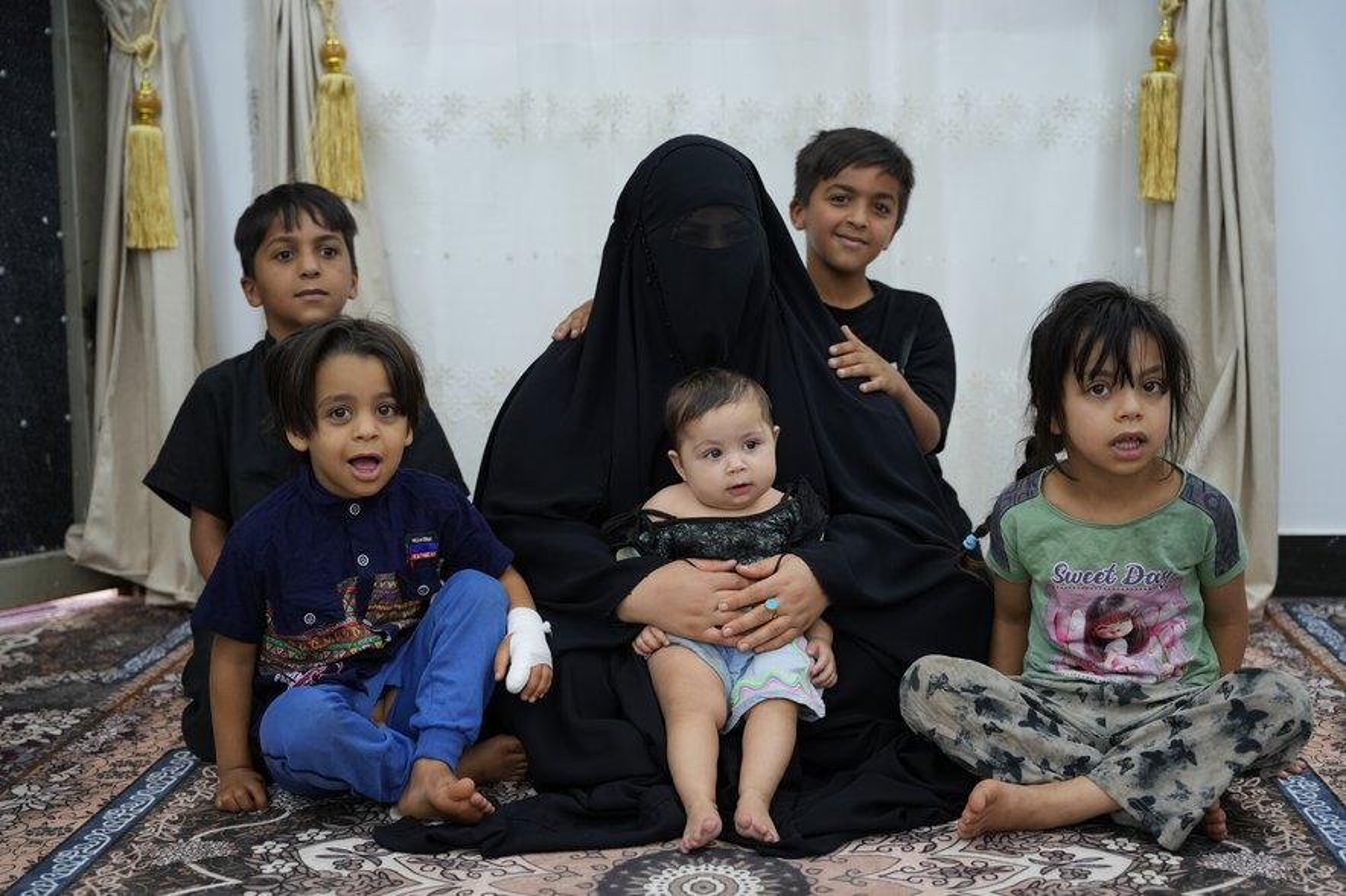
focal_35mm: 46
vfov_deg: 28.9
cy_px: 448
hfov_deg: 42.3
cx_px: 673
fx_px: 1738
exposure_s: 1/200
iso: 500
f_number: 2.8
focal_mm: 46.5
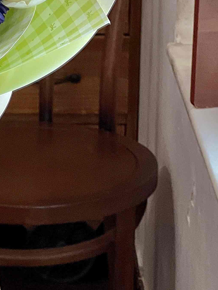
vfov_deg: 8.6
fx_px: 1923
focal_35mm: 229
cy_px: -20
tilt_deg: -13.4
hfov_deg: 6.4
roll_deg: +0.5
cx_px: -55
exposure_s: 1/100
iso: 80
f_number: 2.8
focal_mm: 9
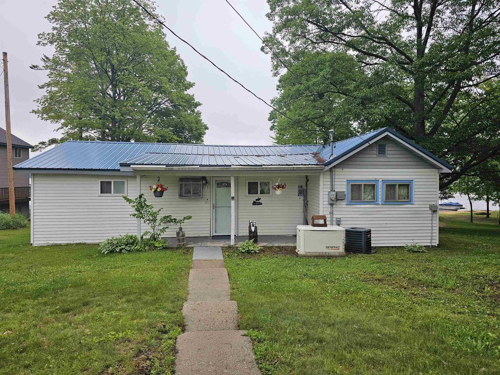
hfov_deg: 73.9
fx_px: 332
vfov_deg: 58.9
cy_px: 188
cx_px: 250
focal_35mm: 23
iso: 20
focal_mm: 6.3
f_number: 1.7
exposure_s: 1/180
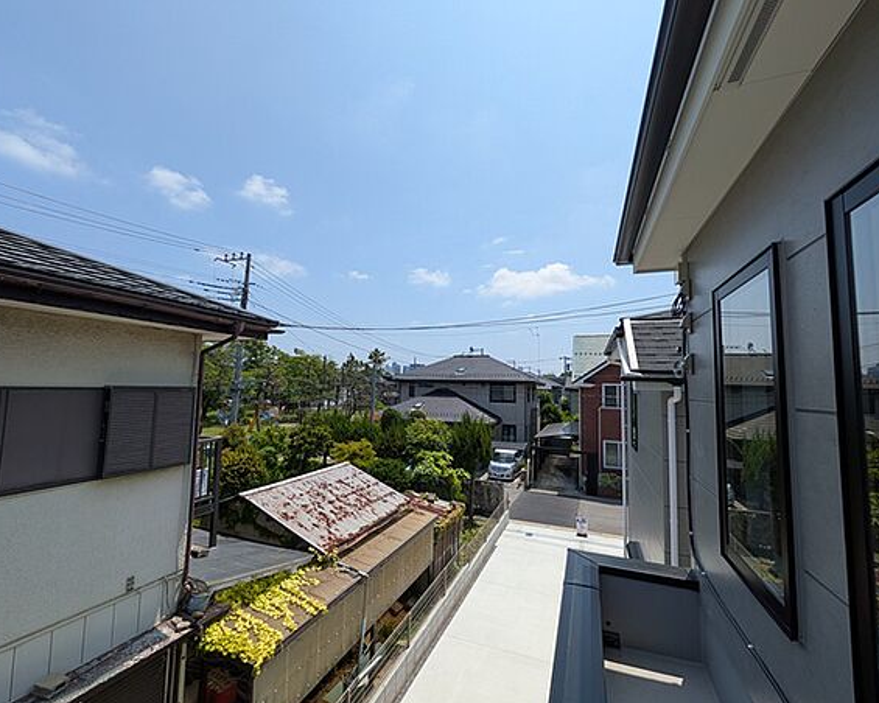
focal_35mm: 15
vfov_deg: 84.0
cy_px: 358
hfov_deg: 96.8
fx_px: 390
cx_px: 437
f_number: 2.2
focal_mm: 1.83
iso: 53
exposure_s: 1/2188
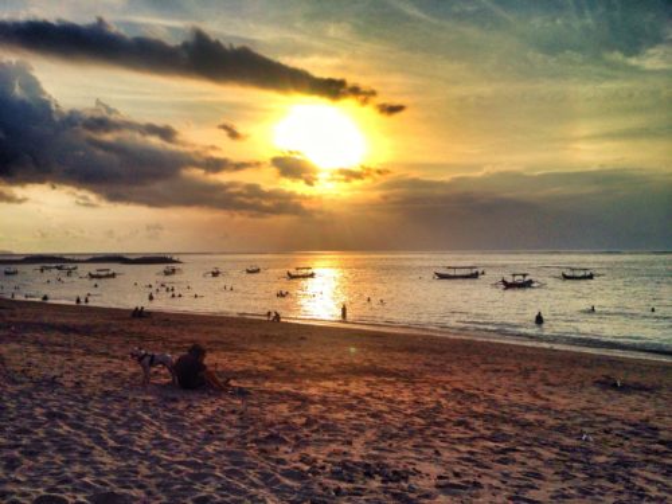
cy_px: 252
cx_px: 336
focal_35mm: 35
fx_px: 679
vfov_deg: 40.7
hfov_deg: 52.6
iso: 50
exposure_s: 1/4255
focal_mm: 4.28
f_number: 2.4
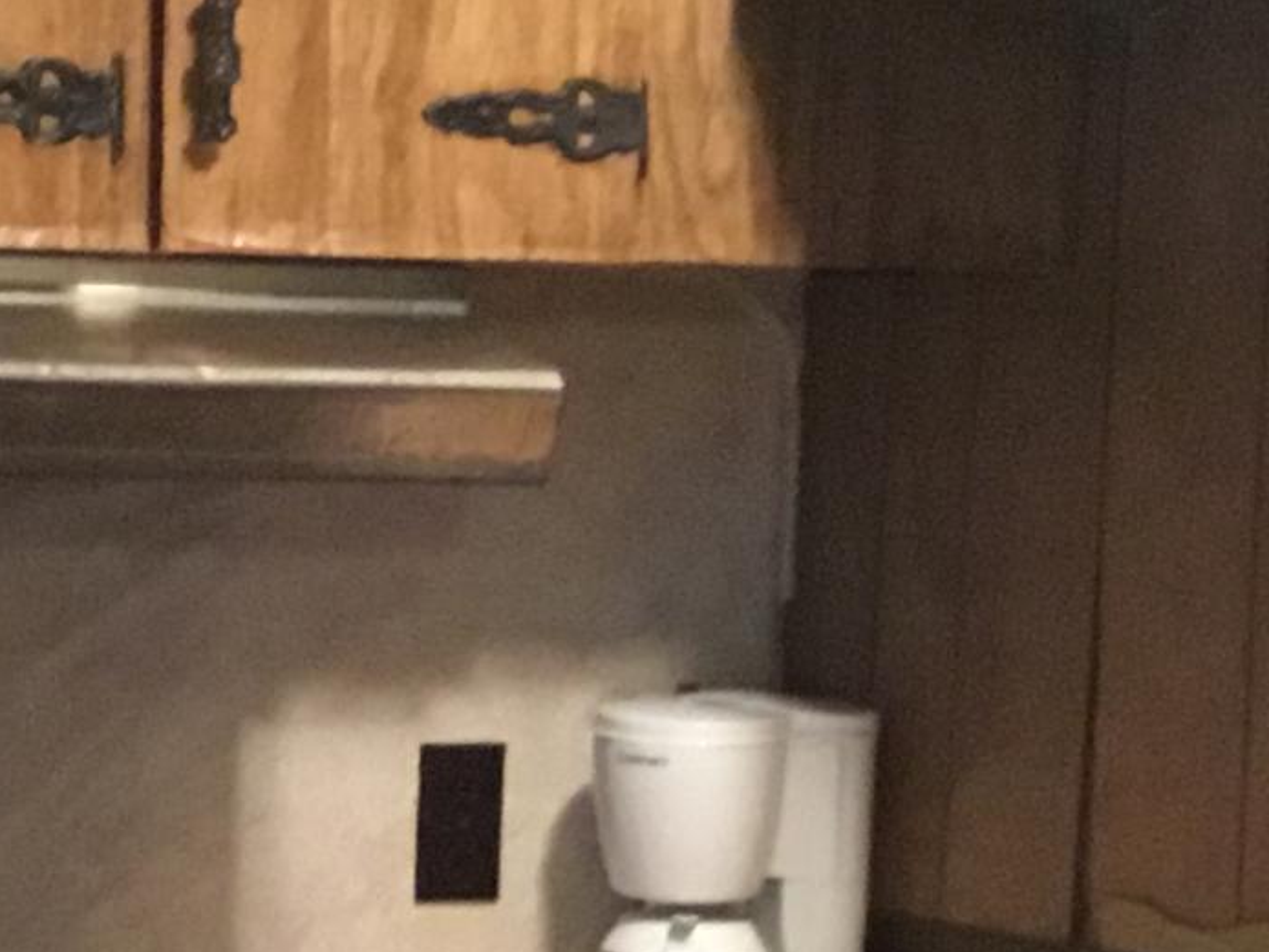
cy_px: 970
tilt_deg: -6.8
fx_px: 4914
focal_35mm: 134
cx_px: 267
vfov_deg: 11.0
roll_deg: -0.8
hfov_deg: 14.6
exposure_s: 1/15
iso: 400
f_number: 2.4
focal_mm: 3.3
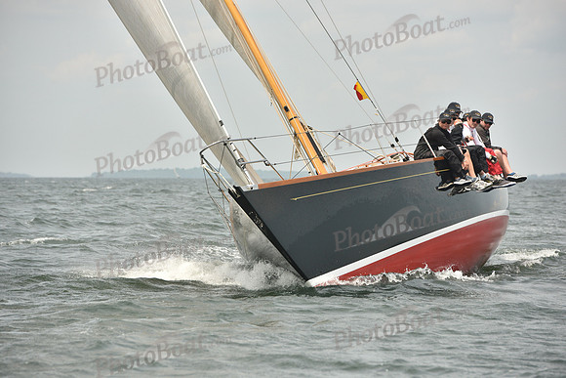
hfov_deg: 10.3
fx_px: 3145
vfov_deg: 6.9
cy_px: 189
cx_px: 283
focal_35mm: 200
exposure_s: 1/1600
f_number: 8
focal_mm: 200
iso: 400
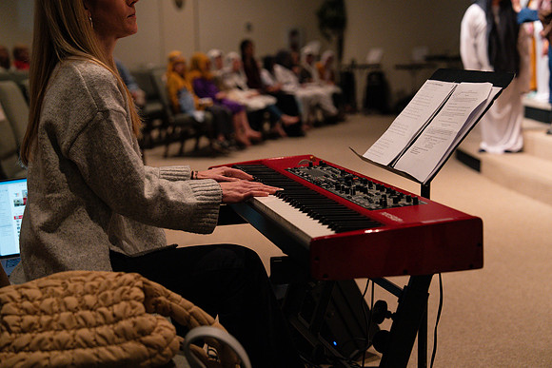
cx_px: 276
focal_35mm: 70
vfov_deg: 19.5
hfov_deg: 28.8
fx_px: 1074
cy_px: 184
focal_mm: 70
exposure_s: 1/250
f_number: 3.5
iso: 1600
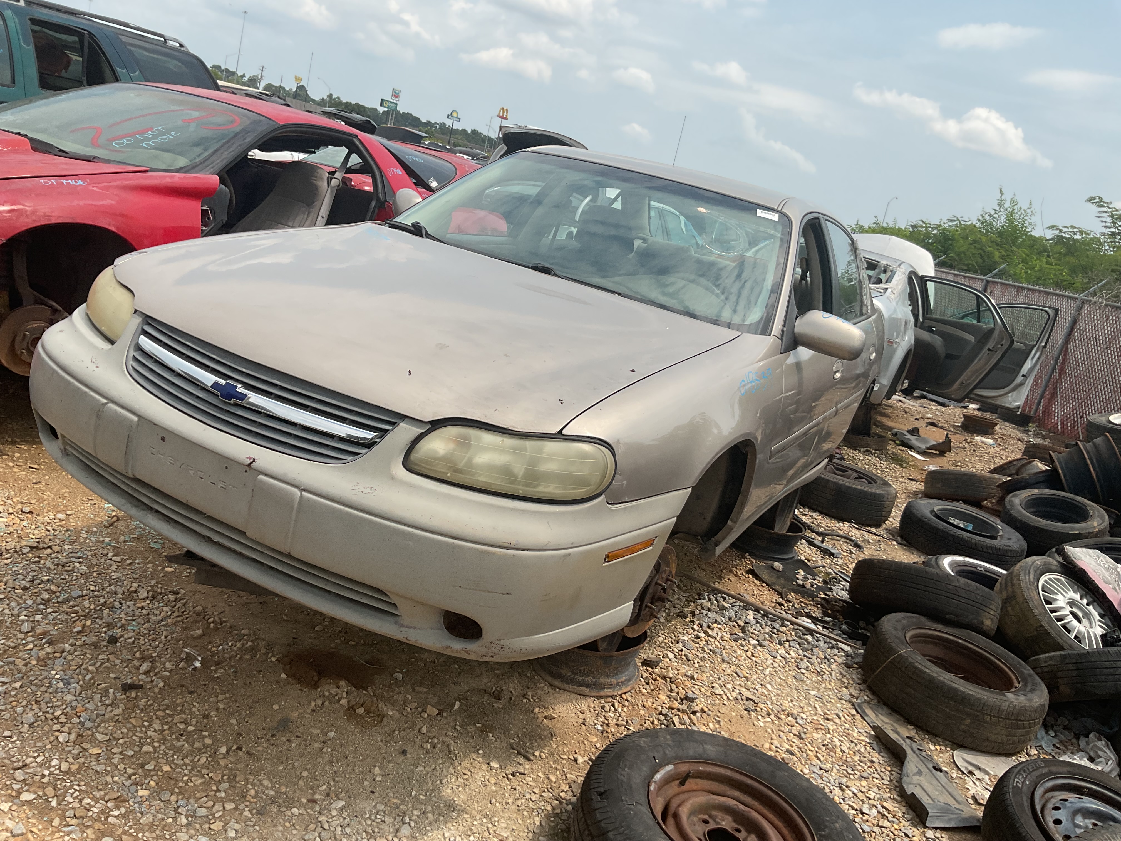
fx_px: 939
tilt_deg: -10.7
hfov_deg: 61.7
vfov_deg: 48.2
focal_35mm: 29
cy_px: 420
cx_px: 560
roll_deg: -13.3
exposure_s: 1/2227
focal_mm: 3
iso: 16
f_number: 1.8
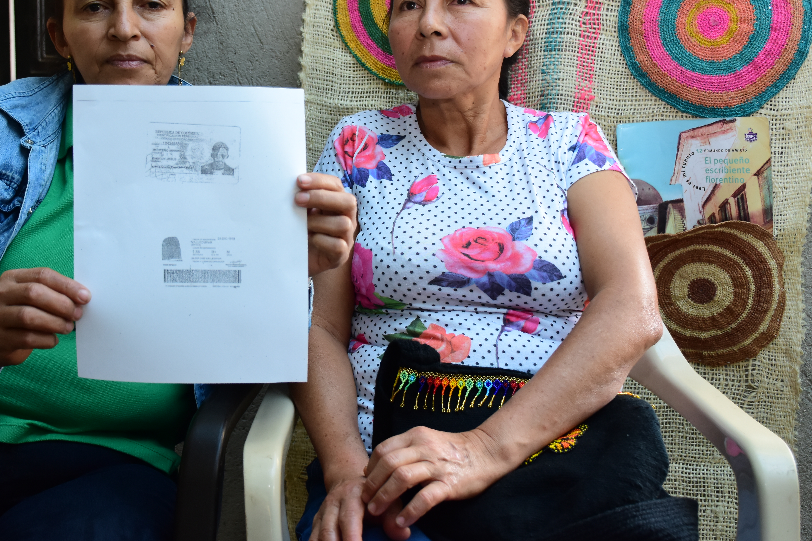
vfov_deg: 26.4
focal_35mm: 51
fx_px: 1150
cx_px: 293
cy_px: 195
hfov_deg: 38.6
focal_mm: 26
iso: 800
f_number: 4
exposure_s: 1/80
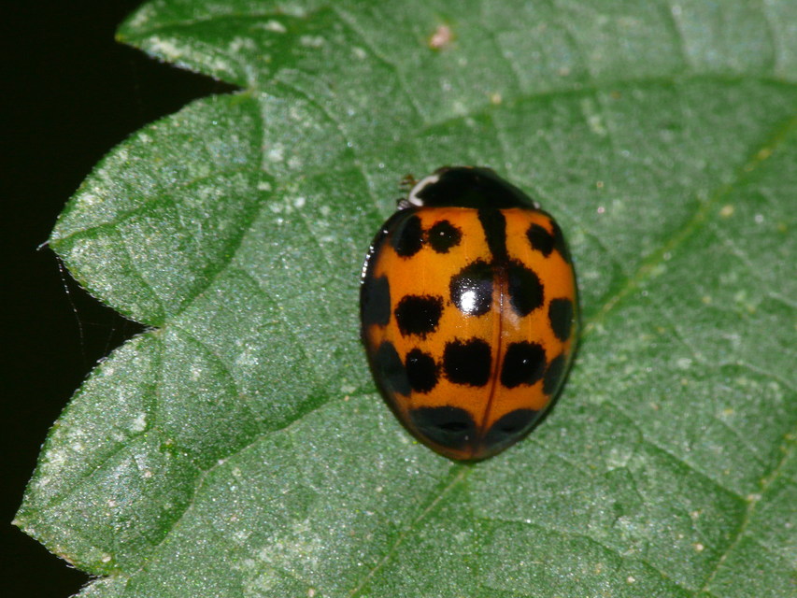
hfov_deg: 4.7
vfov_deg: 3.5
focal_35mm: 420
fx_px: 9671
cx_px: 398
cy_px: 299
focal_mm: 88.8
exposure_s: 1/125
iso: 200
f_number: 11
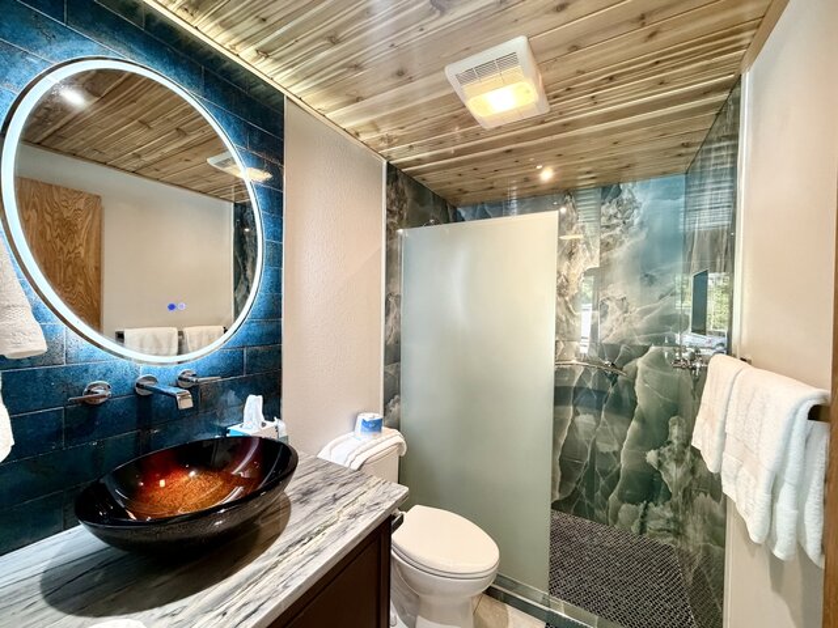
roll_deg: -0.7
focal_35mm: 14
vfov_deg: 85.7
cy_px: 314
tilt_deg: -1.0
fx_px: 339
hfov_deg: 102.1
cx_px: 419
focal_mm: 2.22
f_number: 2.2
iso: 500
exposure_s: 1/60
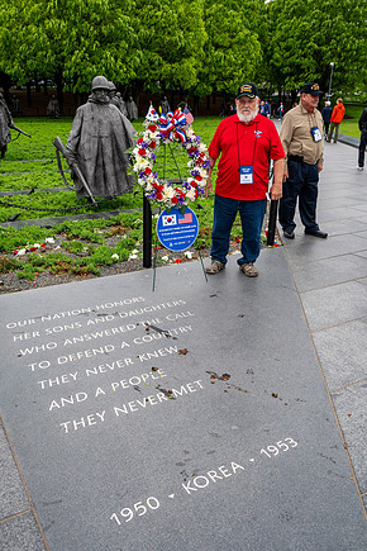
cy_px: 277
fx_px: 474
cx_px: 183
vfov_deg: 60.3
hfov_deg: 42.3
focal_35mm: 31
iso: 900
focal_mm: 30
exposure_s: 1/640
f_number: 8
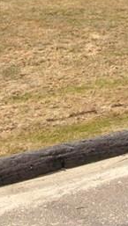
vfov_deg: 17.4
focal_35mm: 117
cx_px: 237
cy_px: -51
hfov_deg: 9.8
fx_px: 704
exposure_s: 1/850
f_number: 3.5
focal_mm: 4.9
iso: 80
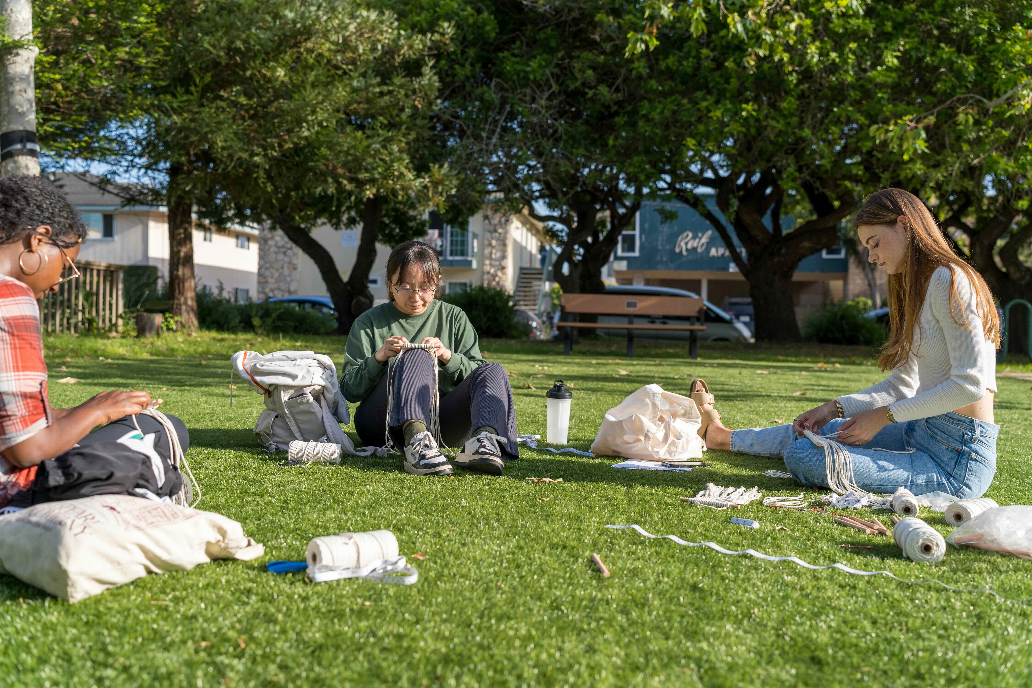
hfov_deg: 54.4
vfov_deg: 37.9
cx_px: 516
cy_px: 344
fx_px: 1003
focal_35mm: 35
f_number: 3.2
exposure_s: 1/1600
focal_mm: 35
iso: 250
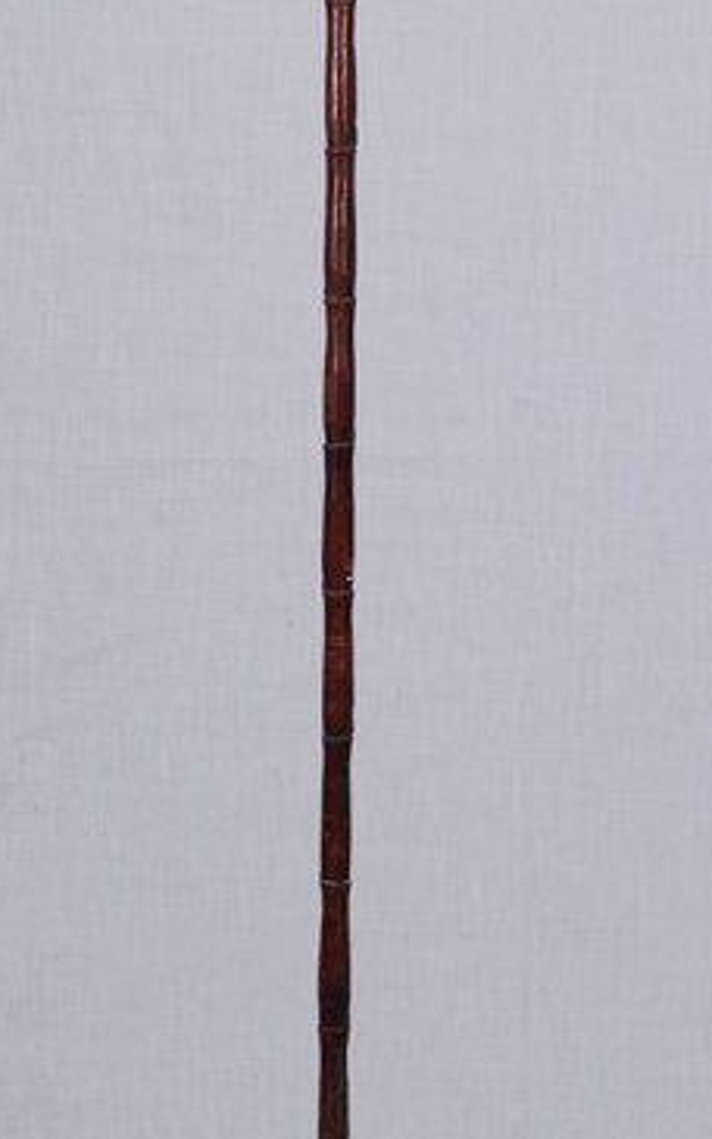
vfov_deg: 22.0
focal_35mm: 94
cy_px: 362
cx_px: 328
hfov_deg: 13.9
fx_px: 2916
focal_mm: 35
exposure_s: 1/100
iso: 100
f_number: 8
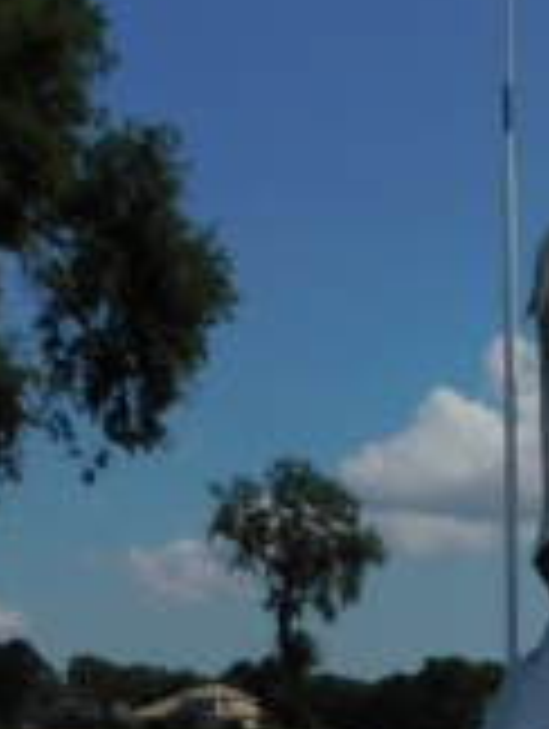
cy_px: 1242
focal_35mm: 85
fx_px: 1793
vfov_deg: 18.7
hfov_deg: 15.6
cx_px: 891
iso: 125
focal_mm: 4
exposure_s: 1/1500
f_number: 6
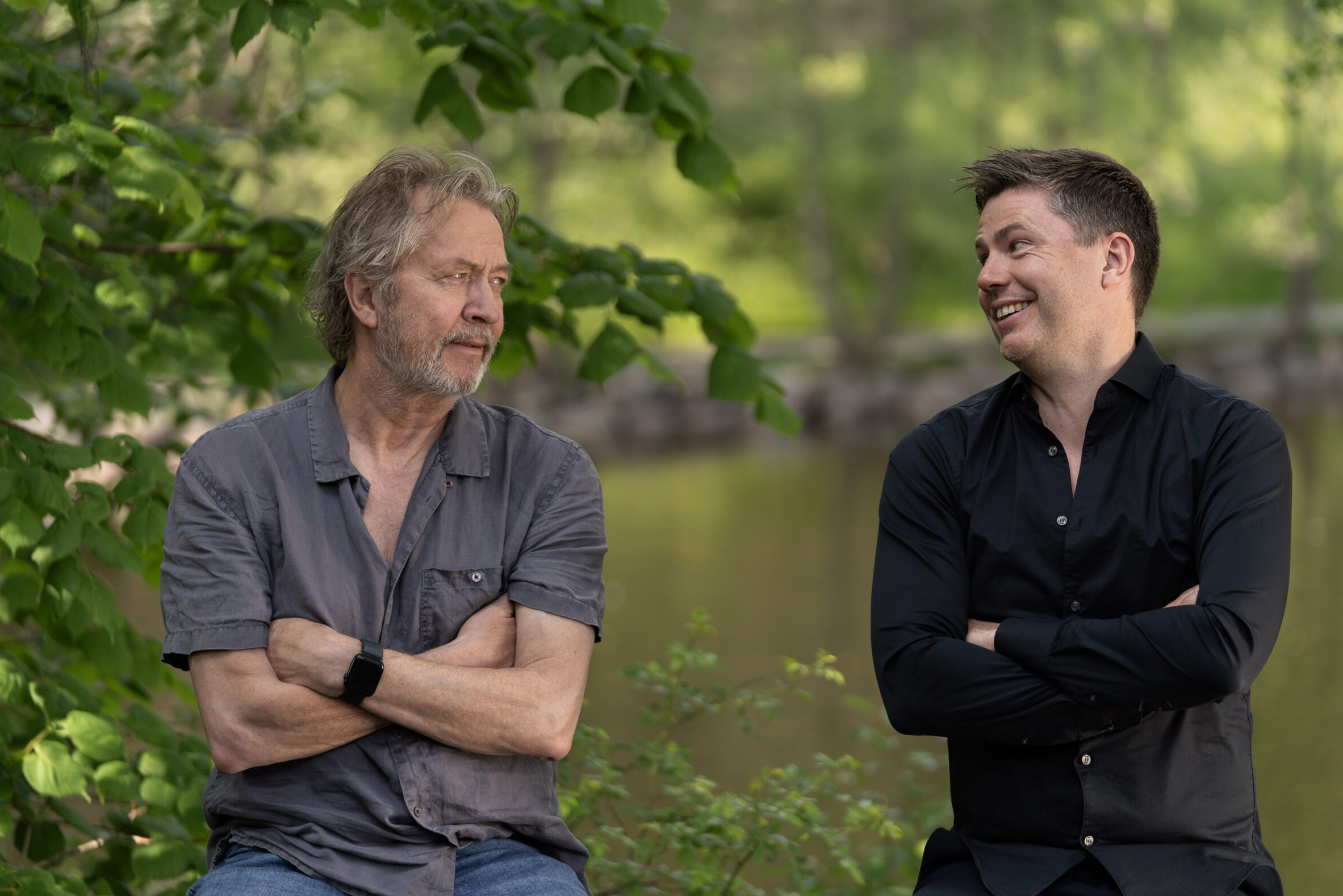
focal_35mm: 131
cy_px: 454
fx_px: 4887
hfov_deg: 15.6
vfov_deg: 10.5
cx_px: 706
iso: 160
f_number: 2.8
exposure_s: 1/400
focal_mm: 121
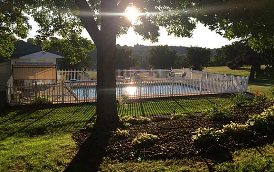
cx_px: 138
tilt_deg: -9.2
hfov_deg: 61.2
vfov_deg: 40.6
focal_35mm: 31
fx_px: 232
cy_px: 92
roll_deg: -1.3
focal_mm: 4.15
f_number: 2.2
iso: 32
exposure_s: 1/860
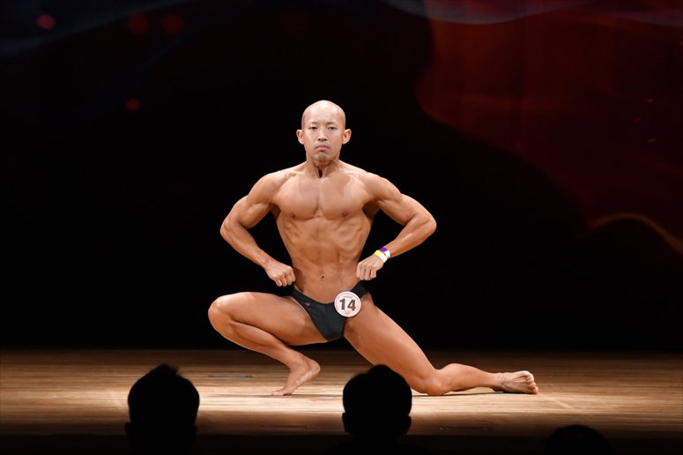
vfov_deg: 4.8
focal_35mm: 285
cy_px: 228
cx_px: 342
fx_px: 5405
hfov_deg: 7.2
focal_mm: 190
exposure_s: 1/400
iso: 3200
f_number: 5.6
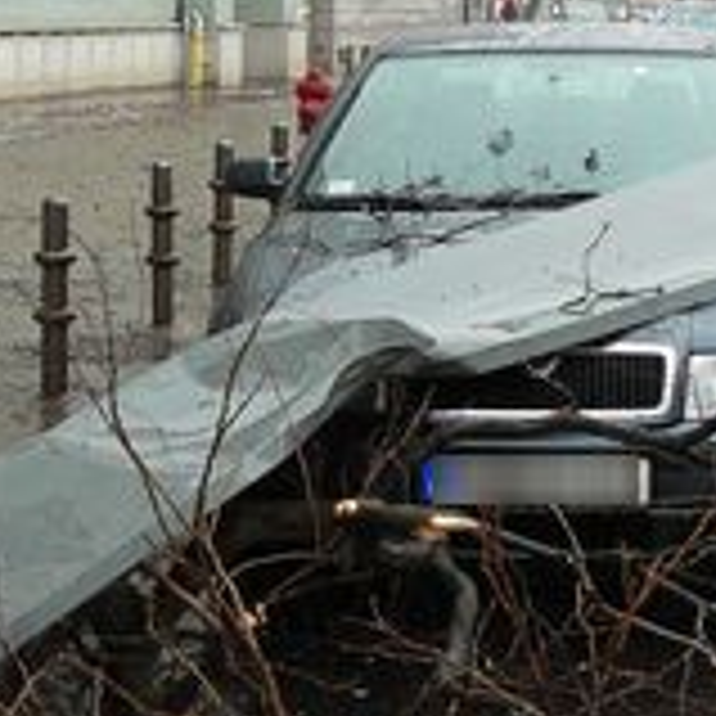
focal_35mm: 97
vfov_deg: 17.9
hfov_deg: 17.9
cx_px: 450
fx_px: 2270
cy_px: 299
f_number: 3.2
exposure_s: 1/100
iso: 200
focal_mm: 6
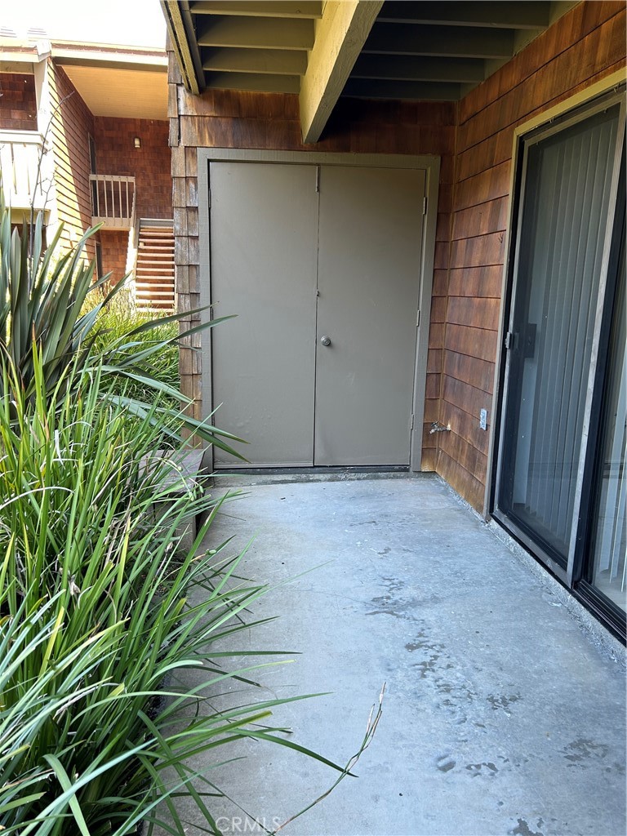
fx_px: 628
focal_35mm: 26
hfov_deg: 53.1
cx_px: 314
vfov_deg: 67.3
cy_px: 418
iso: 50
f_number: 1.5
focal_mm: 5.7
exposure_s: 1/121
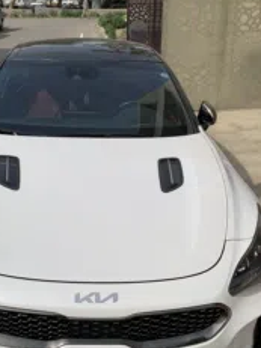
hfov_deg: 32.0
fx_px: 453
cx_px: 92
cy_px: 164
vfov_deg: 42.1
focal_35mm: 45
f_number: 1.8
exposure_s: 1/6061
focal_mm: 4.25
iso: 25
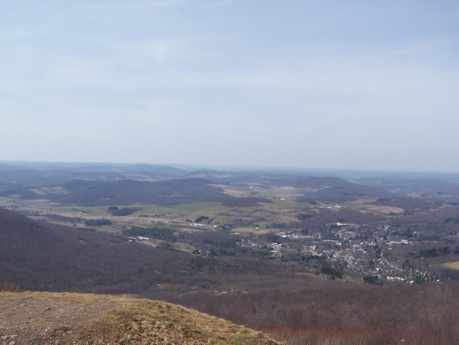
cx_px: 230
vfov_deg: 37.7
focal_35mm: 38
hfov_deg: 49.0
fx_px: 504
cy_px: 172
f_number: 5.6
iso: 80
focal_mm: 6.3
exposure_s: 1/500
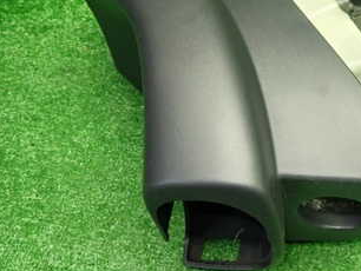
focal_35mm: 49
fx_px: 511
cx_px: 274
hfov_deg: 37.8
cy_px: 86
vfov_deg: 29.5
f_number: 2
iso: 200
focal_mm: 4.5
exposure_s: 1/30
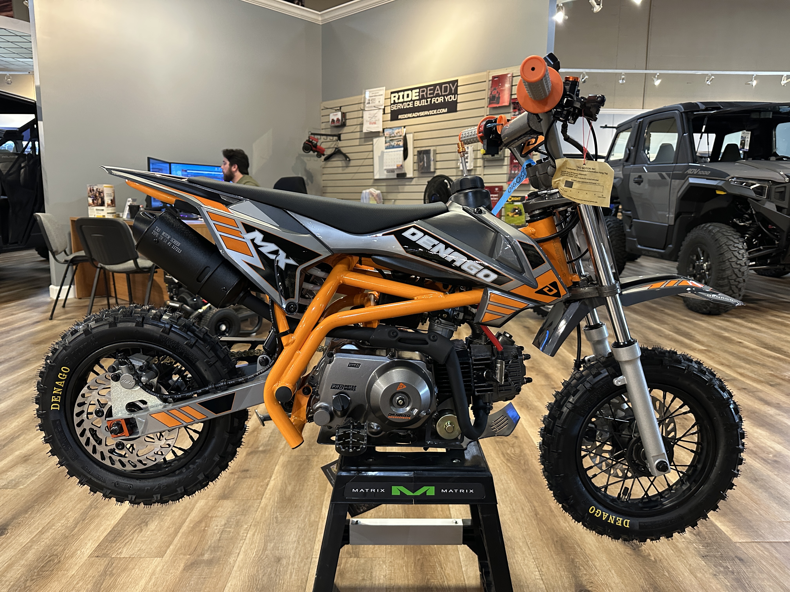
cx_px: 395
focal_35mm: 24
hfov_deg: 71.6
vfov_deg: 56.8
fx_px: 548
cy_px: 296
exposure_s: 1/60
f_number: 1.78
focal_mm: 6.86
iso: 500
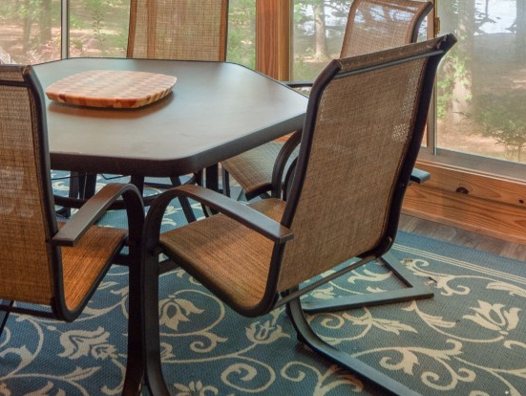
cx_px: 197
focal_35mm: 47
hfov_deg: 40.1
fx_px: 715
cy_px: -103
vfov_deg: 26.7
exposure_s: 1/20
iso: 200
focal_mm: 9
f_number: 3.1
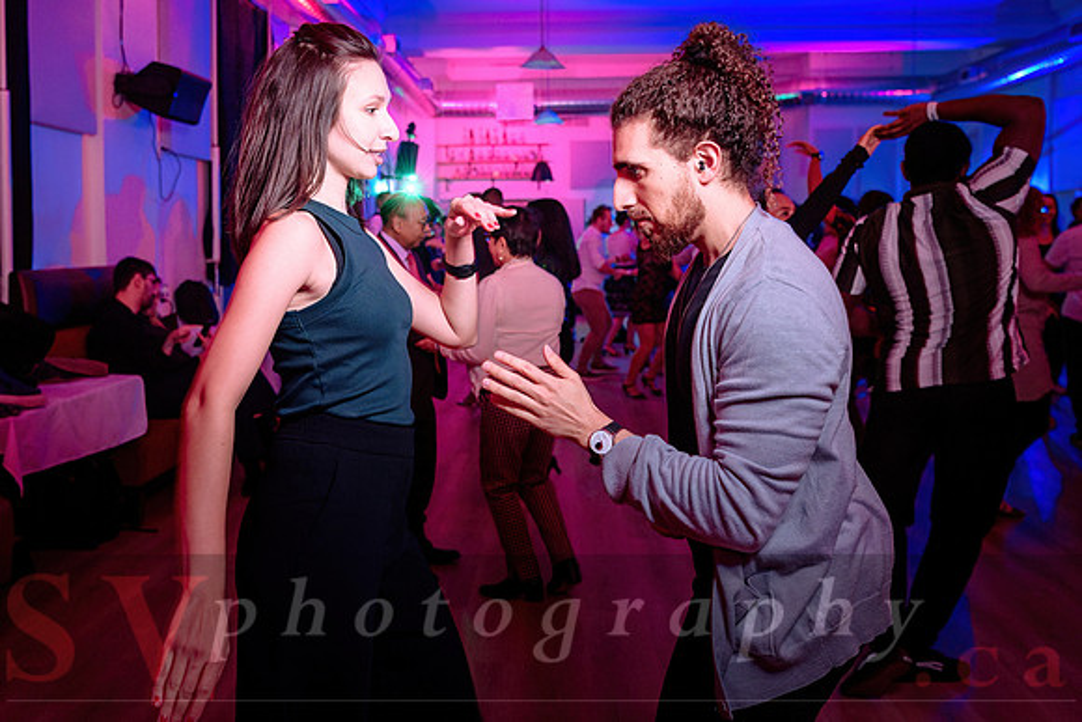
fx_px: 1075
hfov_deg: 53.3
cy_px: 292
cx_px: 494
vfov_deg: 37.0
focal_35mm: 36
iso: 800
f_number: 3.5
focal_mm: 30
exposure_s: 1/60
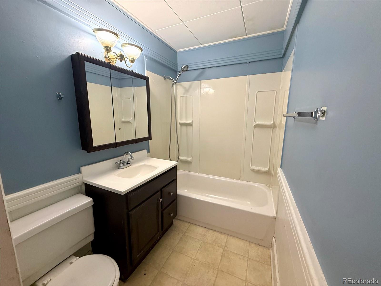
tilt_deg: -9.4
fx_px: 154
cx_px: 190
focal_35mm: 14
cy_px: 143
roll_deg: -0.2
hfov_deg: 102.1
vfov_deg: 85.7
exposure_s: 1/60
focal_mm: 2.22
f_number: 2.2
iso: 320
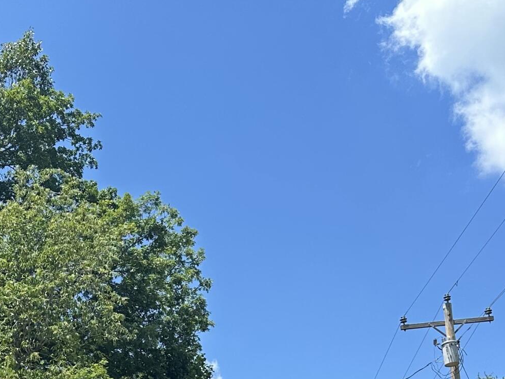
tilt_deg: +10.0
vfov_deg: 18.0
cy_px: 572
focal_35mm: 73
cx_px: 115
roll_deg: +0.5
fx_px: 1065
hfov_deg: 26.3
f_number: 1.78
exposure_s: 1/3155
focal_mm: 6.86
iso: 80
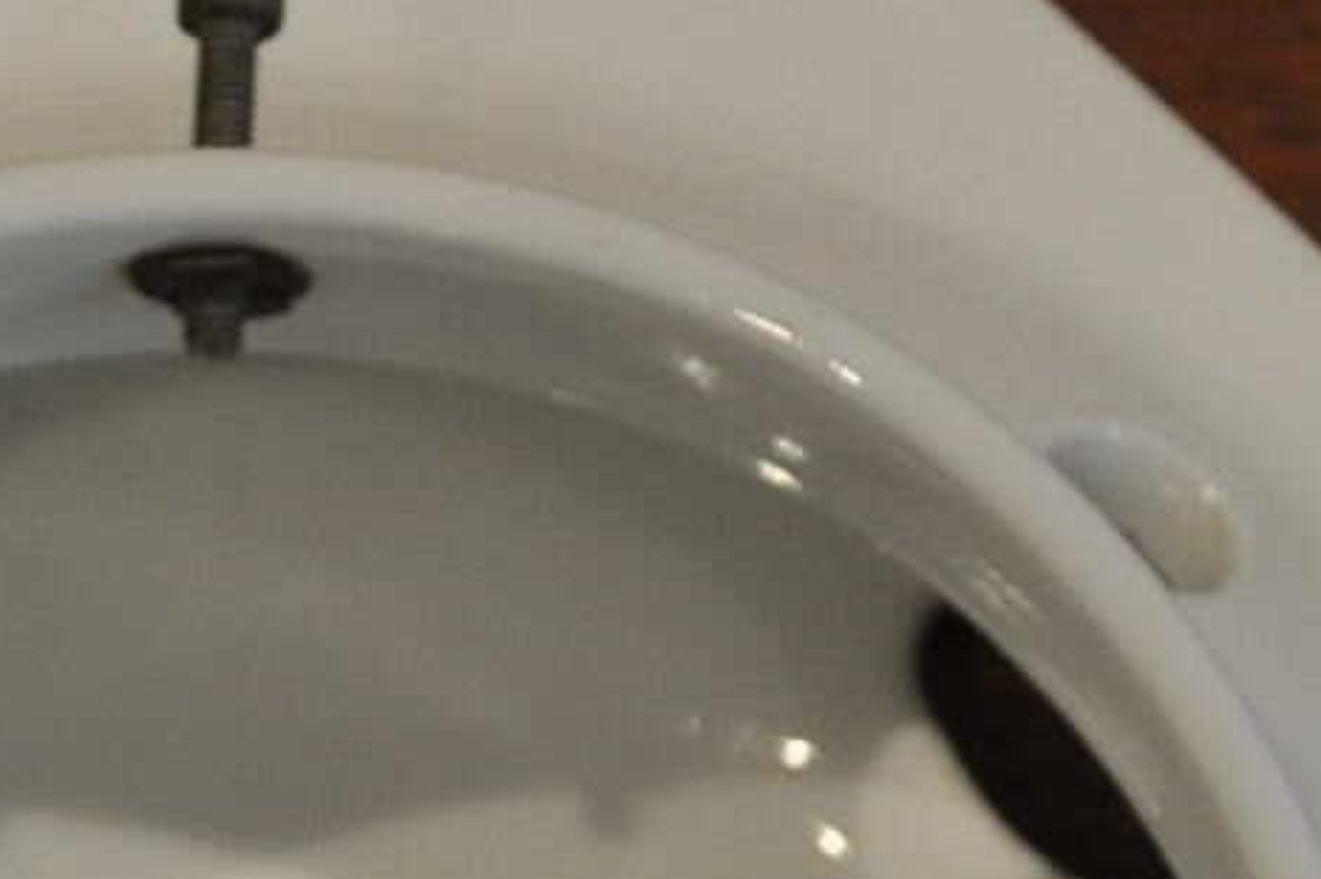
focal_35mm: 345
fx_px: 12650
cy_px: 1647
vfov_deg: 3.9
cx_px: 122
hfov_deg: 6.0
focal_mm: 50
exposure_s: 1/60
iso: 800
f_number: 5
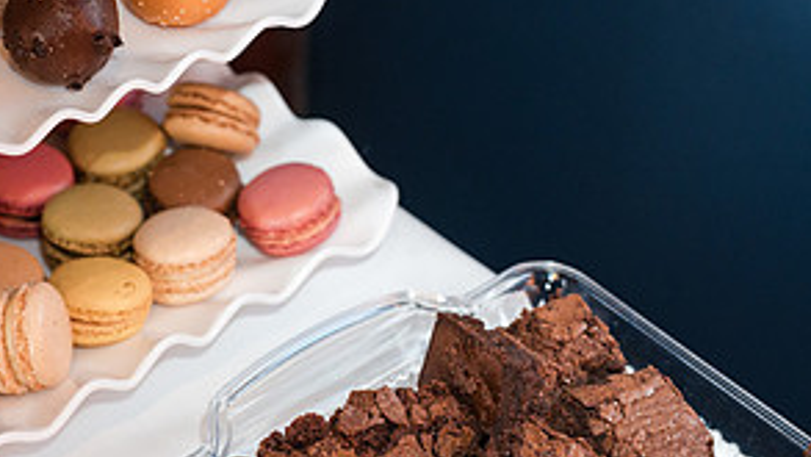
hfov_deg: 18.4
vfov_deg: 10.4
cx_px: 208
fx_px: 2495
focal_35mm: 116
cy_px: 87
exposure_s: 1/250
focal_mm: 56
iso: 2000
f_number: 4
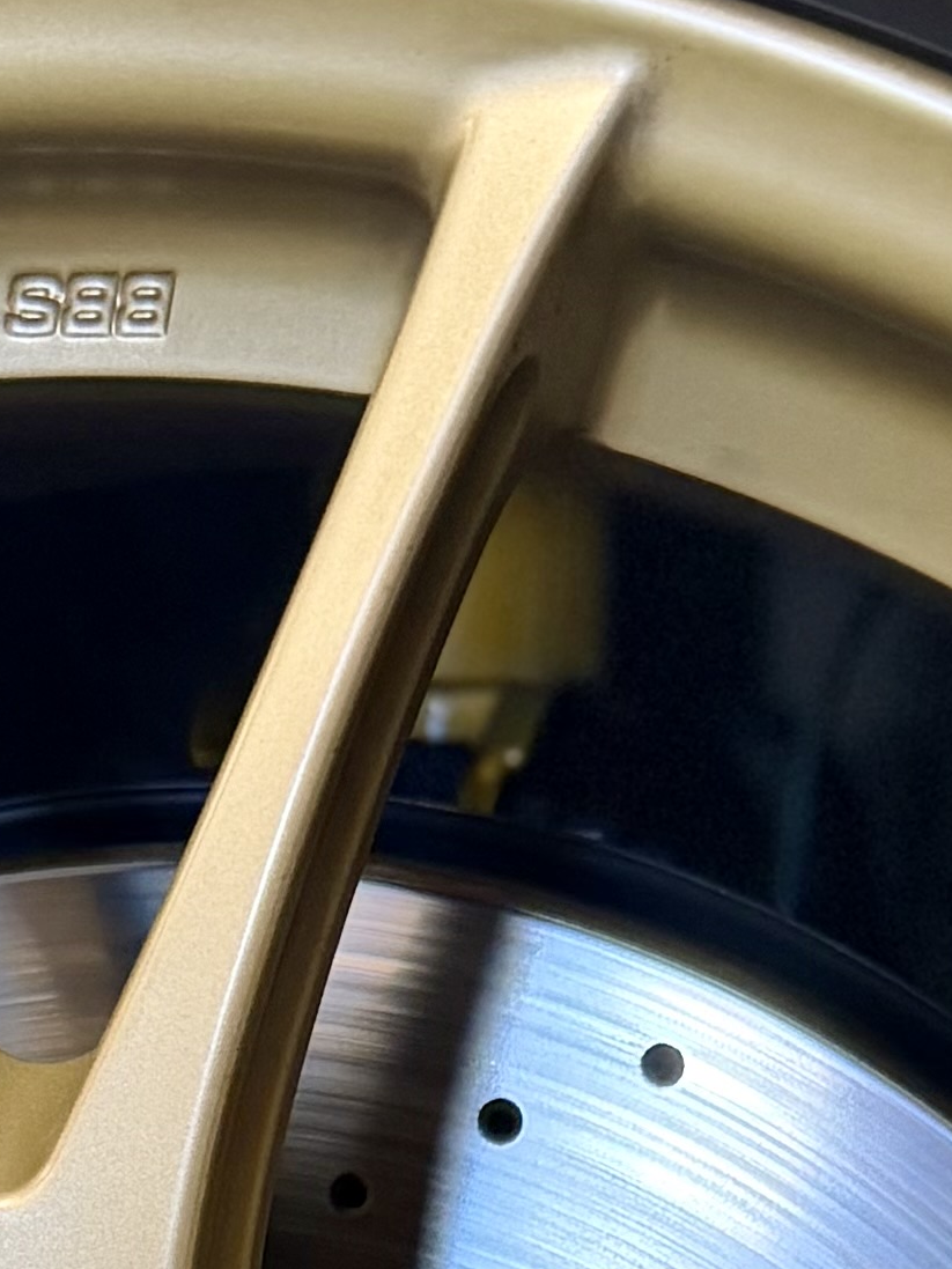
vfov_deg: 14.3
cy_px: 2096
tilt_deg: -17.1
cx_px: 239
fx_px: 4583
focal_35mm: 125
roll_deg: +0.7
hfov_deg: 11.8
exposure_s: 1/60
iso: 200
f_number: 1.78
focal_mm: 6.76
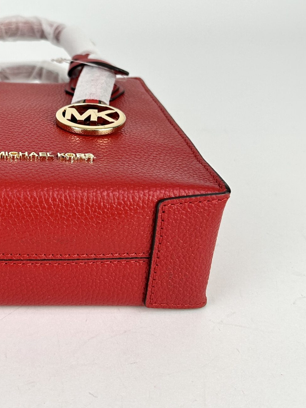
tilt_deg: -25.8
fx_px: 601
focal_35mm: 51
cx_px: 36
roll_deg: -2.7
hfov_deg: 27.6
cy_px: 134
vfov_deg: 37.1
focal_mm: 5.7
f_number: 1.5
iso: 40
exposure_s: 1/177
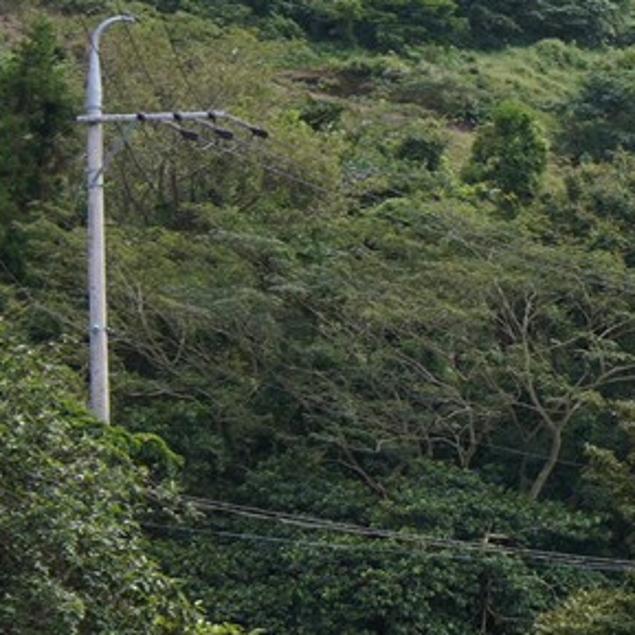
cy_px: 380
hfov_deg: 7.3
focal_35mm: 206
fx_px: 4275
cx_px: 2068
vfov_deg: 8.5
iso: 200
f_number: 10
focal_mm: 35
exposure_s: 1/100
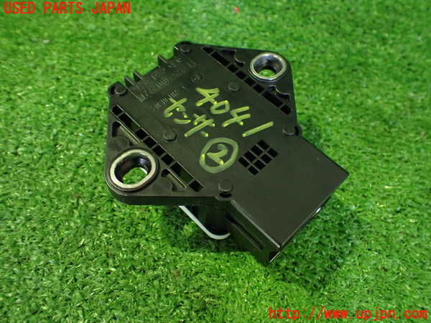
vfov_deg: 46.8
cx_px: 216
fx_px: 374
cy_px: 162
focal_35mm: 30
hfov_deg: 60.0
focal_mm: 5.4
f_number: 2.3
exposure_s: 1/30
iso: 1000
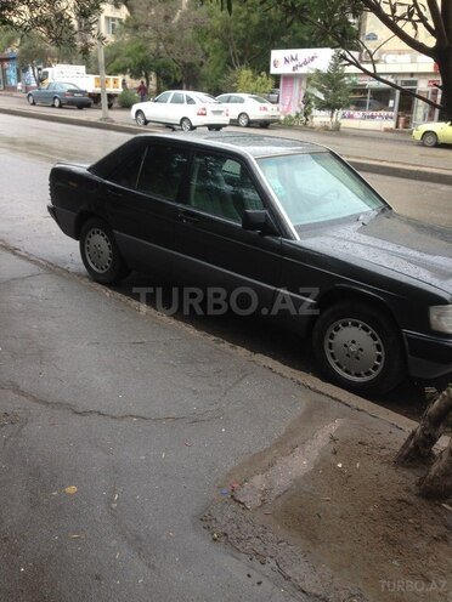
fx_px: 575
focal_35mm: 33
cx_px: 226
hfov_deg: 42.9
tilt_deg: -17.8
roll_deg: -2.3
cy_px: 301
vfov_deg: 55.4
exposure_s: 1/249
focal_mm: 4.12
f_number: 2.4
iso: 50
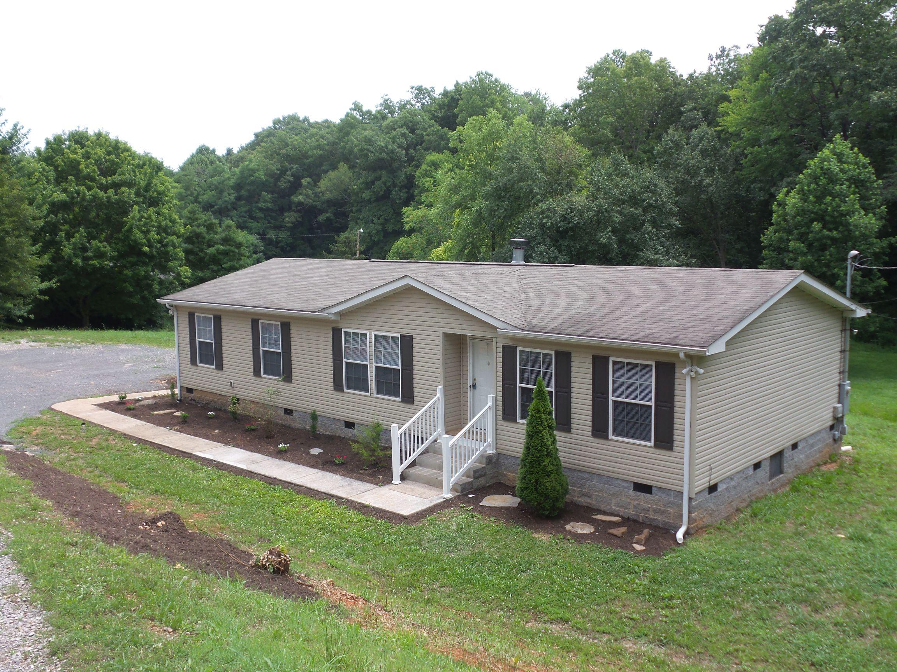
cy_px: 336
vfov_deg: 41.8
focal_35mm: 34
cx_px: 448
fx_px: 881
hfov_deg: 54.0
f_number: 3.8
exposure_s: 1/400
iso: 100
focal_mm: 6.2
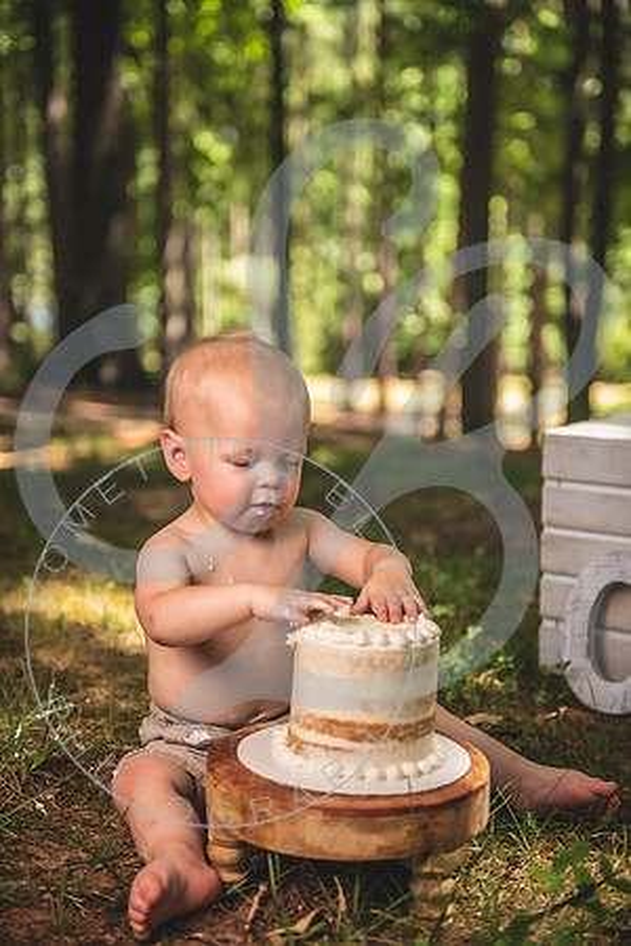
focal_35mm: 58
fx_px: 1525
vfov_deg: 34.5
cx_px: 316
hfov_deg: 23.4
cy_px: 473
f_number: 2.8
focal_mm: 58
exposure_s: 1/400
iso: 200
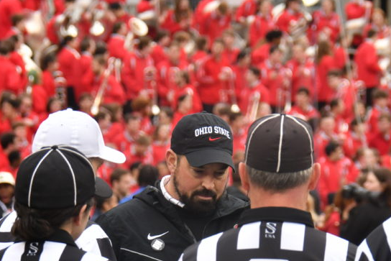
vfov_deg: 4.1
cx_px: 155
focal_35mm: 335
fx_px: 3637
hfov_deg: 6.2
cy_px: 195
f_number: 6.3
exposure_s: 1/640
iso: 800
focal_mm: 135
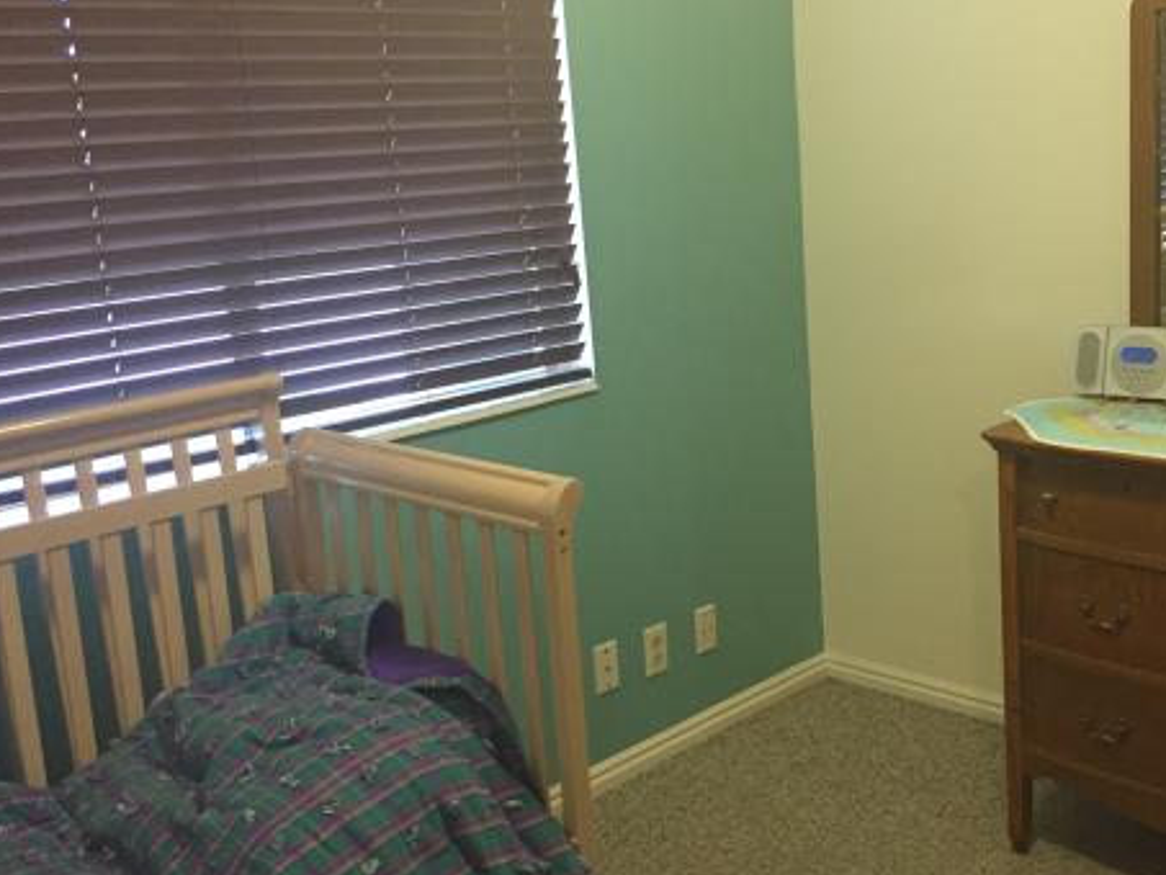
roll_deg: +5.3
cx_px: 687
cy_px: 389
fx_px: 1381
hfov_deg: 45.6
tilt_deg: -9.9
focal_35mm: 41
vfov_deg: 35.1
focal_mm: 4.15
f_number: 2.2
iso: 200
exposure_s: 1/30
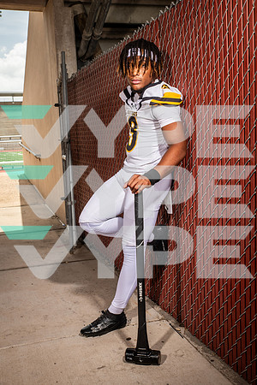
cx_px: 128
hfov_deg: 33.4
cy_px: 192
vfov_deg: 48.5
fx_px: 428
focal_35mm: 40
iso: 160
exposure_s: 1/400
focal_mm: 40
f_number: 7.1
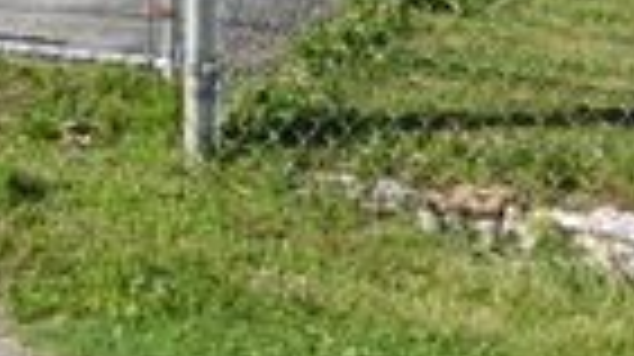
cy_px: -435
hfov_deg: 15.1
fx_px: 2335
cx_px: -67
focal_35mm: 139
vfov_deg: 8.1
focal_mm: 6.3
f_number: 3.5
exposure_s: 1/800
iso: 125
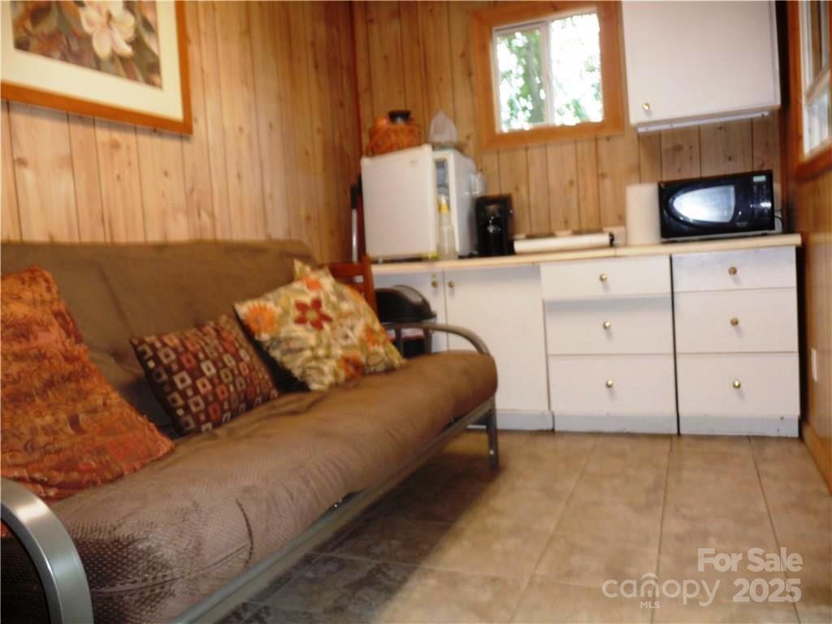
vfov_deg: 49.7
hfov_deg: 63.4
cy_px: 312
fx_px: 673
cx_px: 416
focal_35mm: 28
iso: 125
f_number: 3.3
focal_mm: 4.7
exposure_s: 1/8
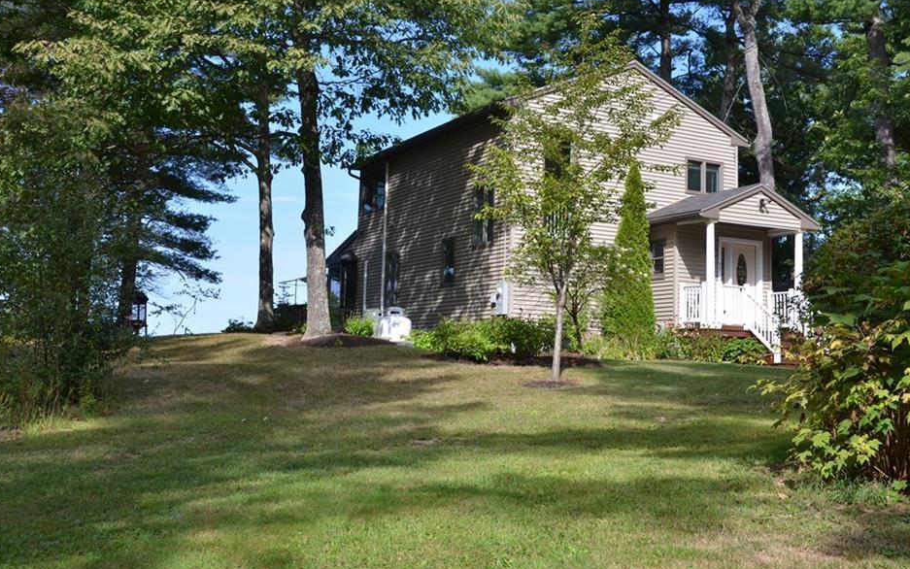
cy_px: 258
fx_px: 992
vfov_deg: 32.0
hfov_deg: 49.2
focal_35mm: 40
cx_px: 490
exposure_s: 1/250
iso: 180
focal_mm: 24
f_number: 8
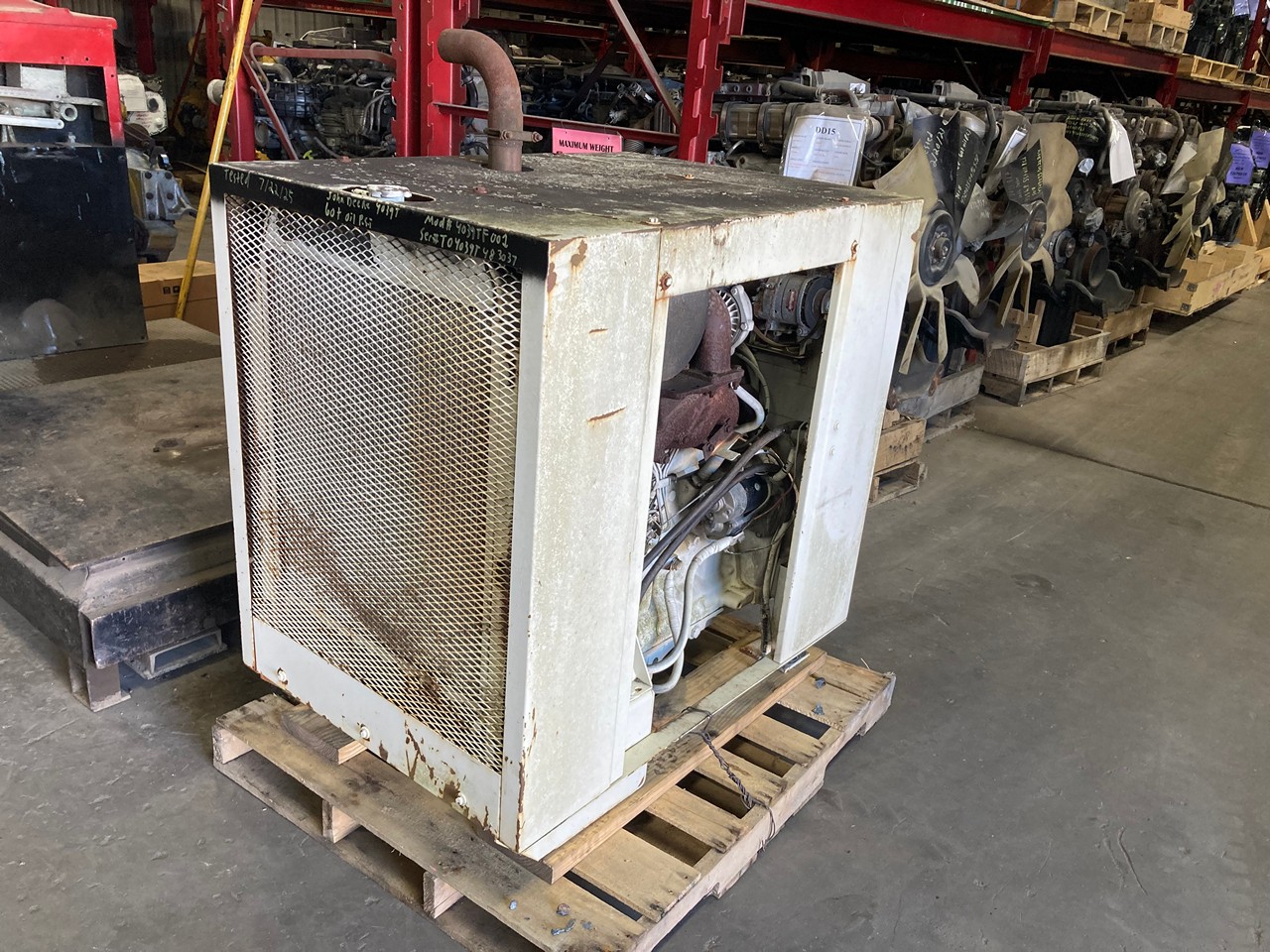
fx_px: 1027
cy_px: 476
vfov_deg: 49.7
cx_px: 635
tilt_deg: -23.0
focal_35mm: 28
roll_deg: -5.8
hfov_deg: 63.4
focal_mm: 3.99
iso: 80
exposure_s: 1/60
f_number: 1.8
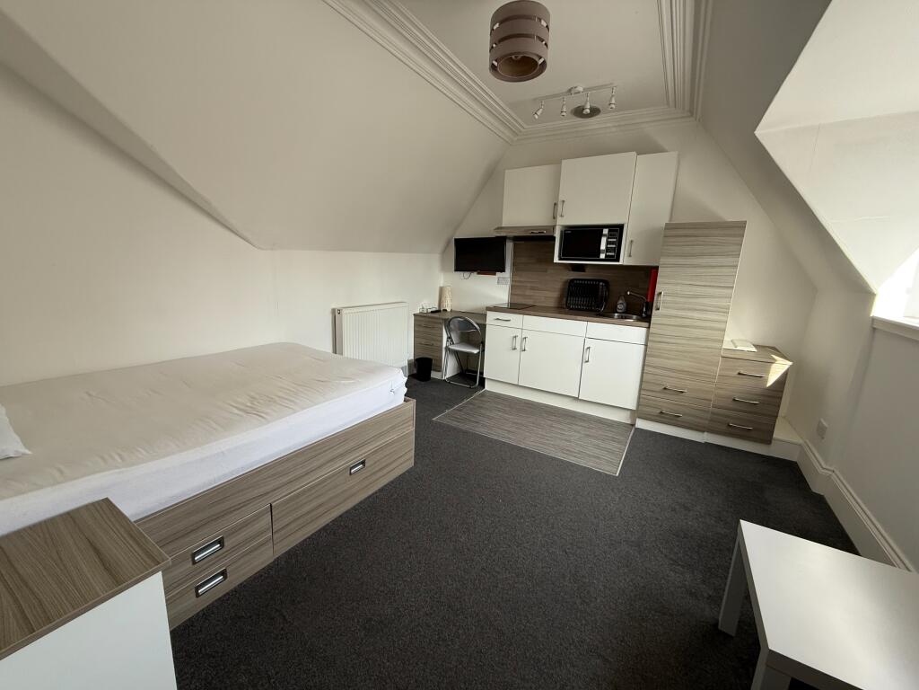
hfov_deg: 102.1
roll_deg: -2.8
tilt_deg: -10.9
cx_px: 460
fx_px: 372
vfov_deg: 85.7
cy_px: 345
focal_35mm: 14
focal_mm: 2.22
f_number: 2.2
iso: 100
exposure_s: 1/99
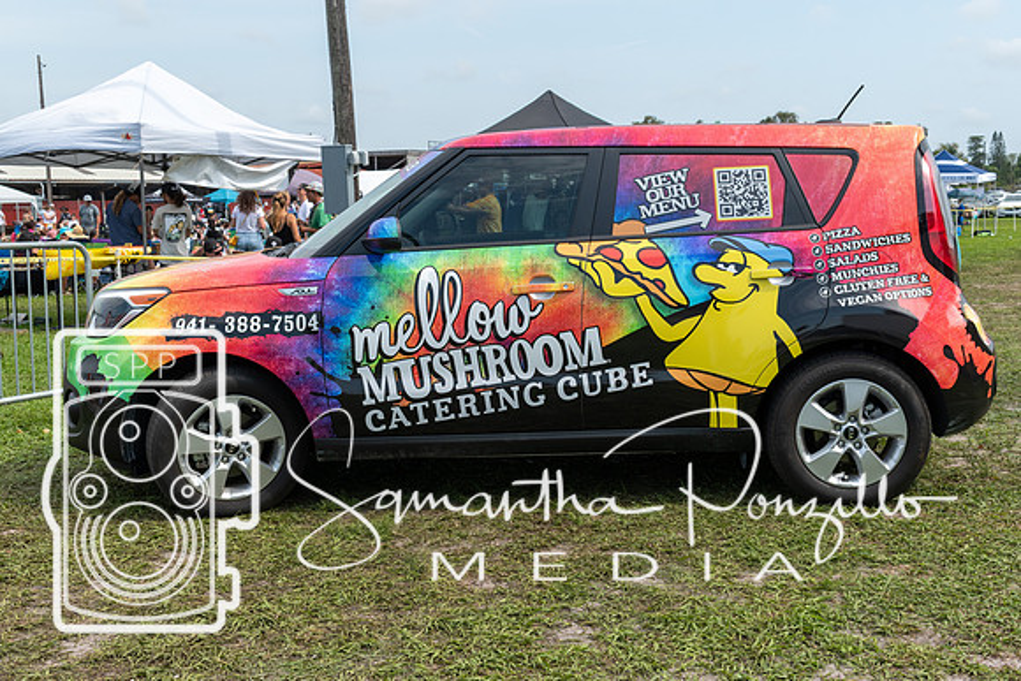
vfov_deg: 33.0
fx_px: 1149
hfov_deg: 47.9
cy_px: 340
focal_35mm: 41
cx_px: 510
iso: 200
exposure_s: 1/400
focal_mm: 27
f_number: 10
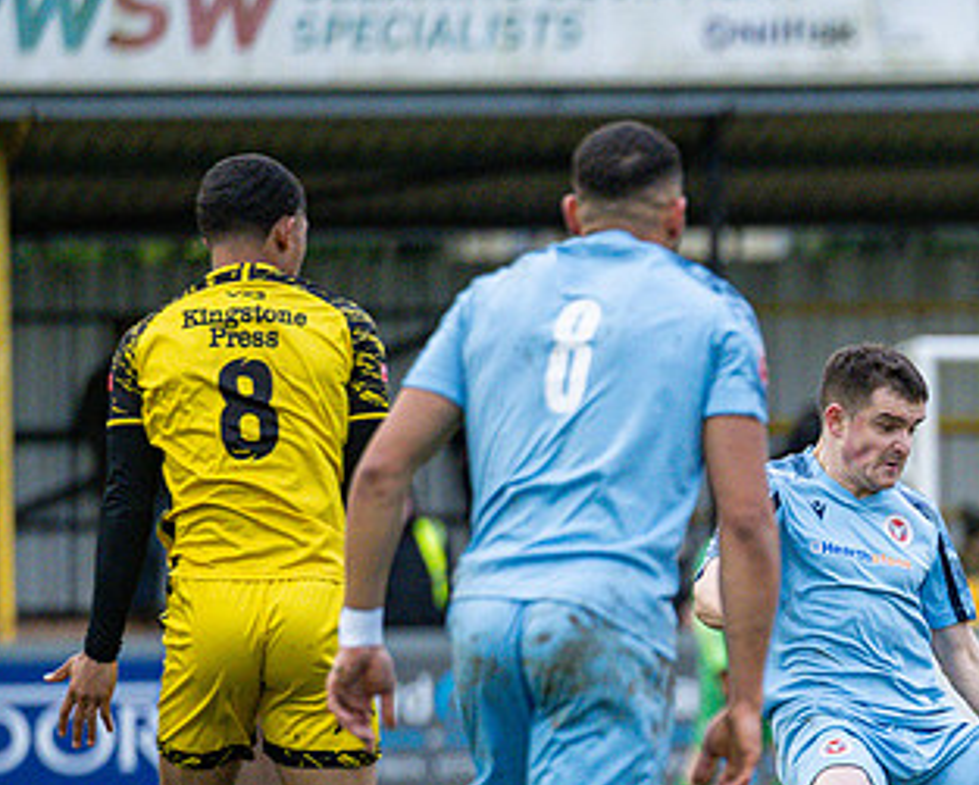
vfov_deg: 2.3
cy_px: 721
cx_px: 1269
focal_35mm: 664
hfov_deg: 2.9
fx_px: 19257
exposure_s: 1/1600
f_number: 2.8
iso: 2000
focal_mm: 200
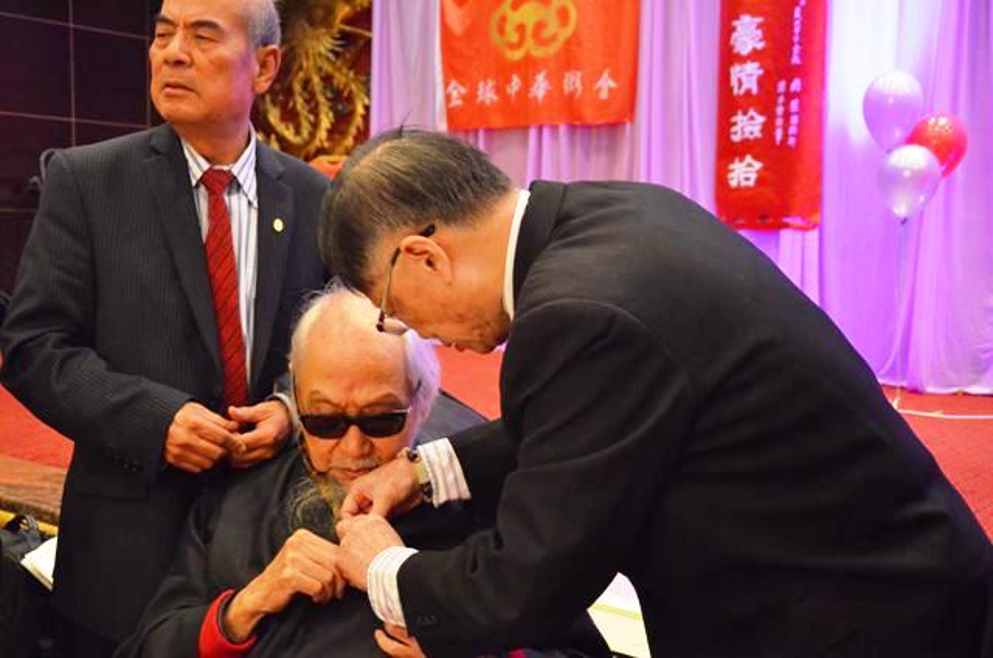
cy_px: 329
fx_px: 1074
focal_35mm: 39
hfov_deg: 49.6
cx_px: 496
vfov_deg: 34.1
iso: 5000
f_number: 4.5
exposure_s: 1/80
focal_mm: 26
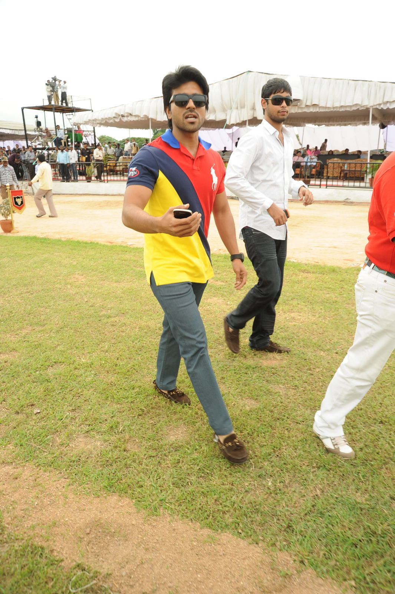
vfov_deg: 73.8
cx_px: 198
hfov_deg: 53.1
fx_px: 395
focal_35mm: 24
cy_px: 297
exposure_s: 1/125
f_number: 8
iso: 200
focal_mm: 24
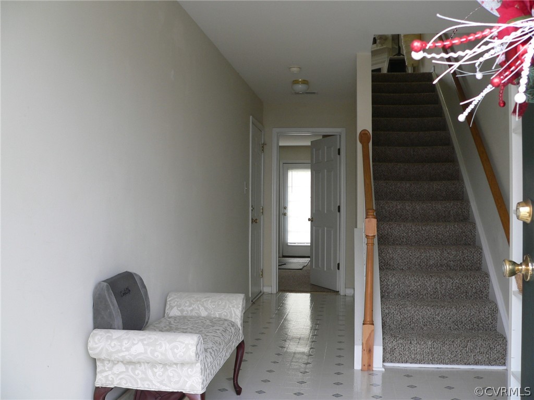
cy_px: 200
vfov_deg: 39.7
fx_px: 555
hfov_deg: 51.4
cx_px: 267
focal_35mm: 36
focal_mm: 6
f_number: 2.8
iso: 100
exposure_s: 1/30
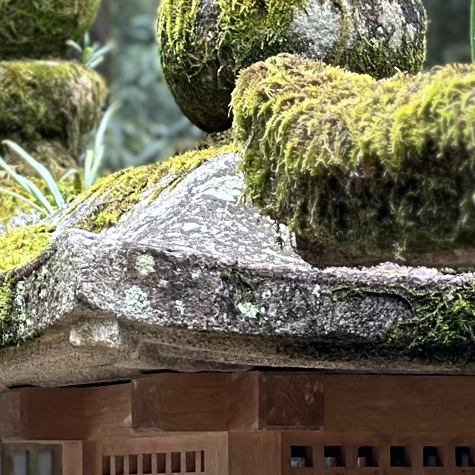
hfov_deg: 8.4
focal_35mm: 209
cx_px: 195
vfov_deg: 8.3
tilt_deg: +0.8
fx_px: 3245
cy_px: 491
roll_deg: +0.6
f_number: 1.78
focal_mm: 6.86
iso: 125
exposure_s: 1/85
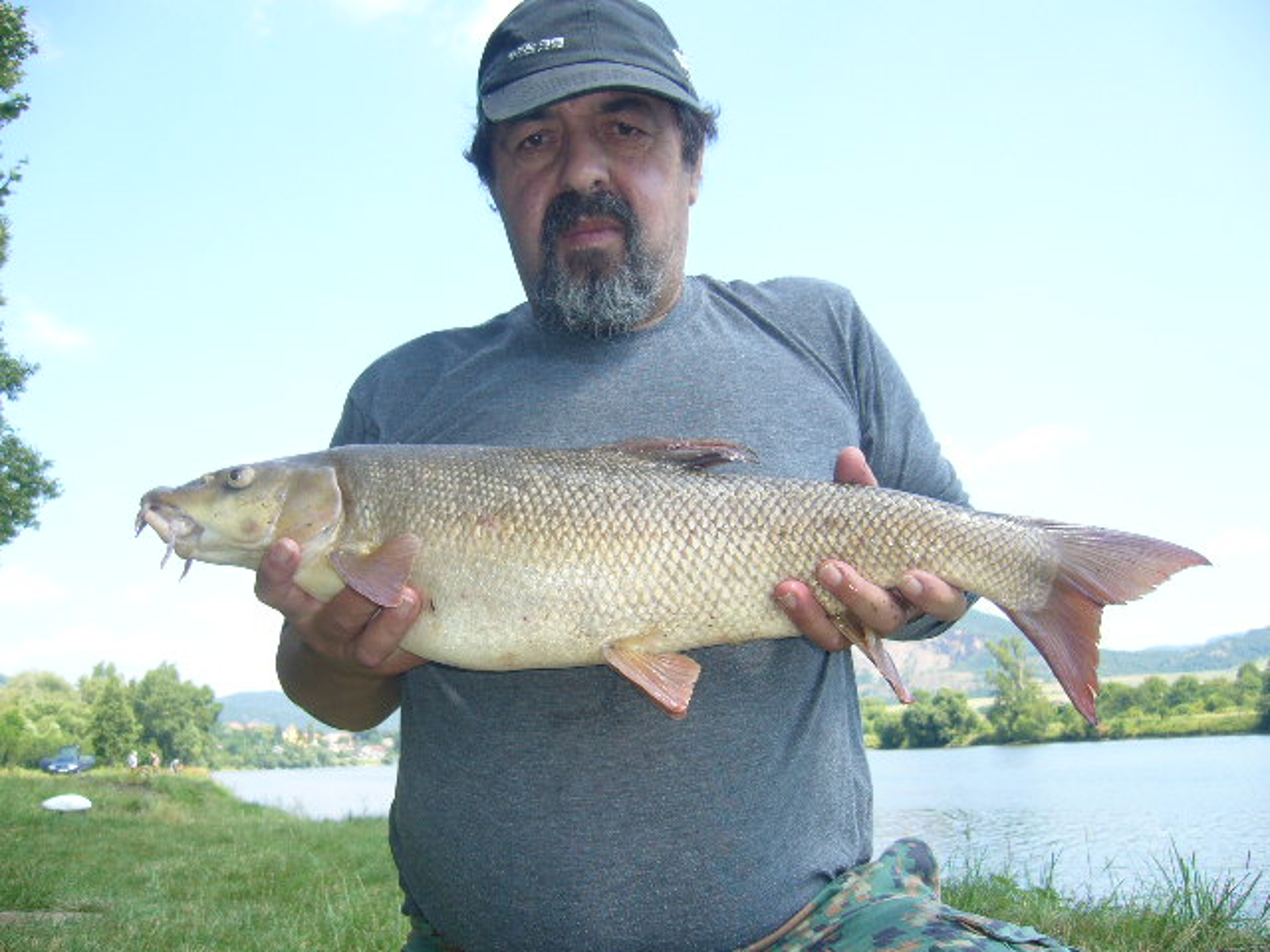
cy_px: 476
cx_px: 635
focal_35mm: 35
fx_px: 1284
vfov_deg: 40.7
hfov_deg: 52.6
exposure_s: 1/250
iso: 80
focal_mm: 5.8
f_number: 2.8
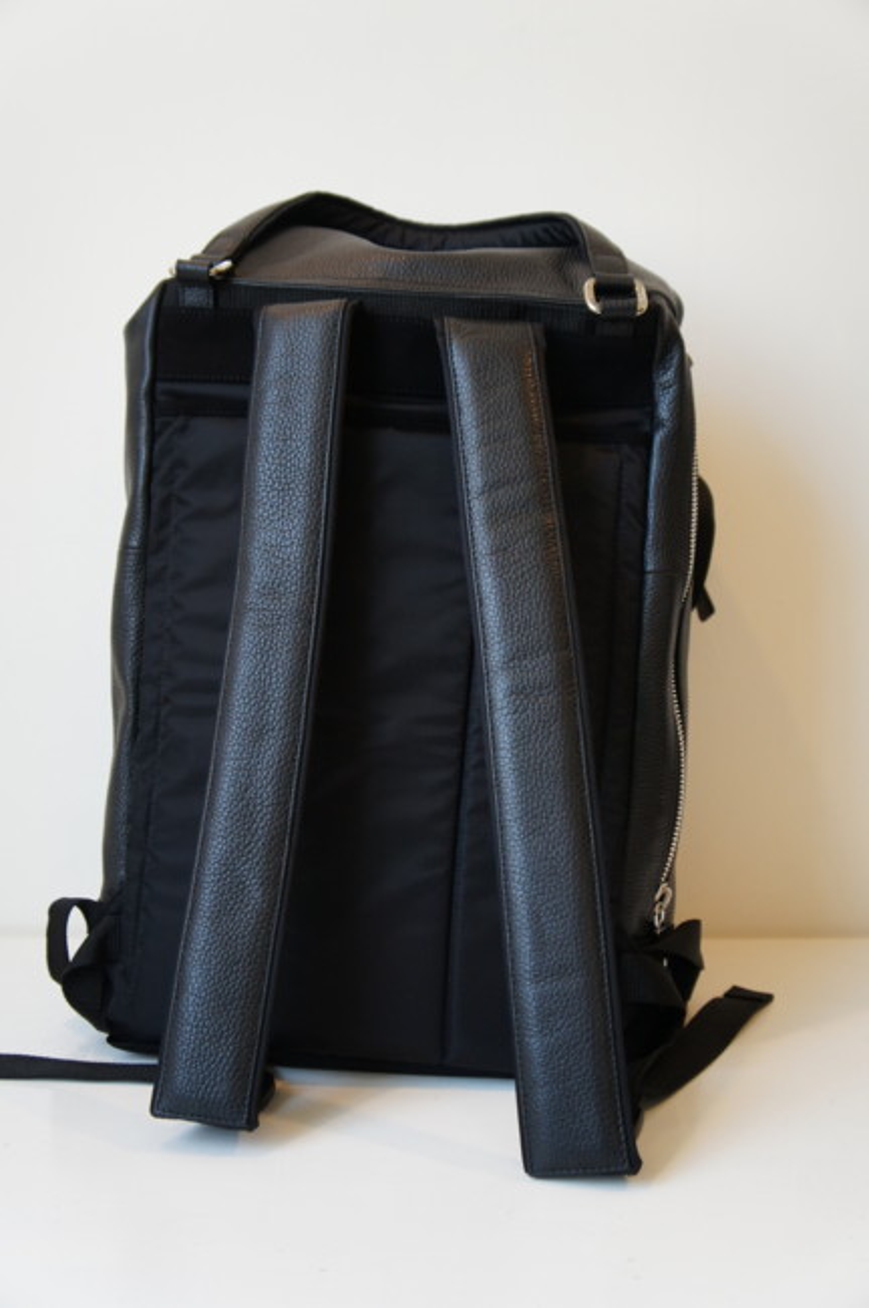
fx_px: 1361
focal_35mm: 38
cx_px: 434
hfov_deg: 35.4
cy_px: 654
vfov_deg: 51.3
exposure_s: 1/160
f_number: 4
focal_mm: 25
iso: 1000
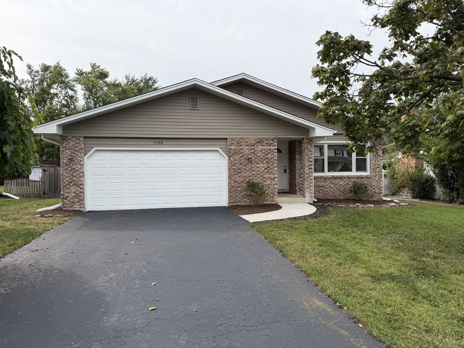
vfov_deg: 56.8
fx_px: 322
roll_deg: +0.4
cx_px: 232
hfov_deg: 71.6
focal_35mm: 24
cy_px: 174
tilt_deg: -0.6
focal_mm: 6.76
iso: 80
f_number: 1.78
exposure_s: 1/2611
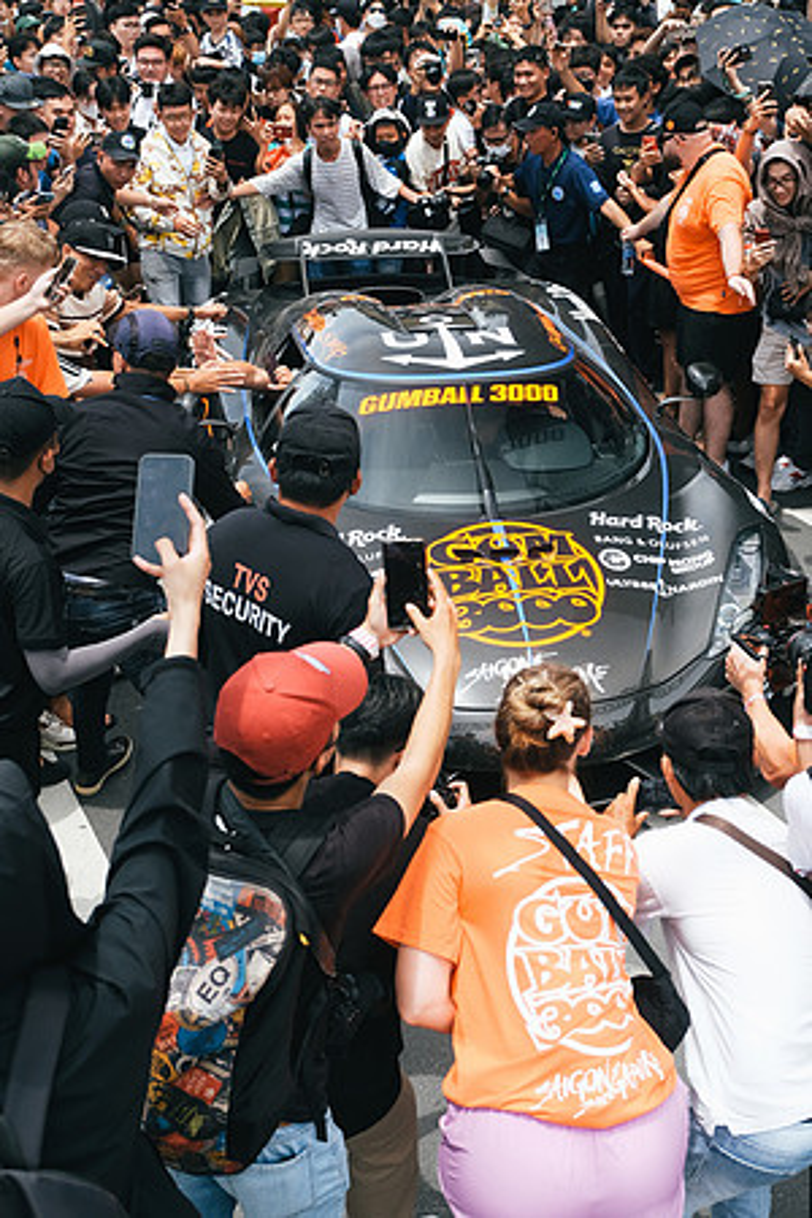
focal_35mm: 39
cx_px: 406
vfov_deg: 49.6
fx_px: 1319
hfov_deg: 34.2
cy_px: 609
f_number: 3.2
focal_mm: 25.7
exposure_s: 1/1000
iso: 400
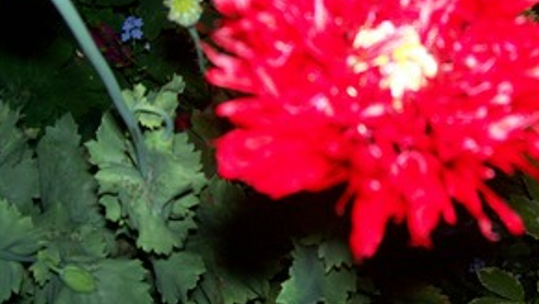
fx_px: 801
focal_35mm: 56
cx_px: 389
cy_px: 106
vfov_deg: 21.4
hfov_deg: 36.5
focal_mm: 5.6
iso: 140
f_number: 2.7
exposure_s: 1/112
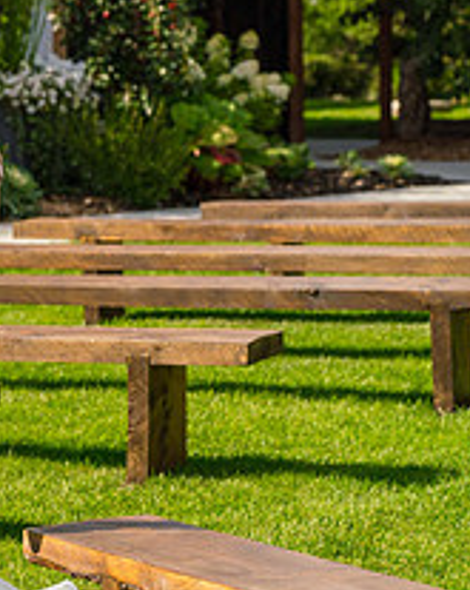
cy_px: 238
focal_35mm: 208
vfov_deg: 9.3
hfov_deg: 7.3
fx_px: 3625
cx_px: -248
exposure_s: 1/2000
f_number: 4.5
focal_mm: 79
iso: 400
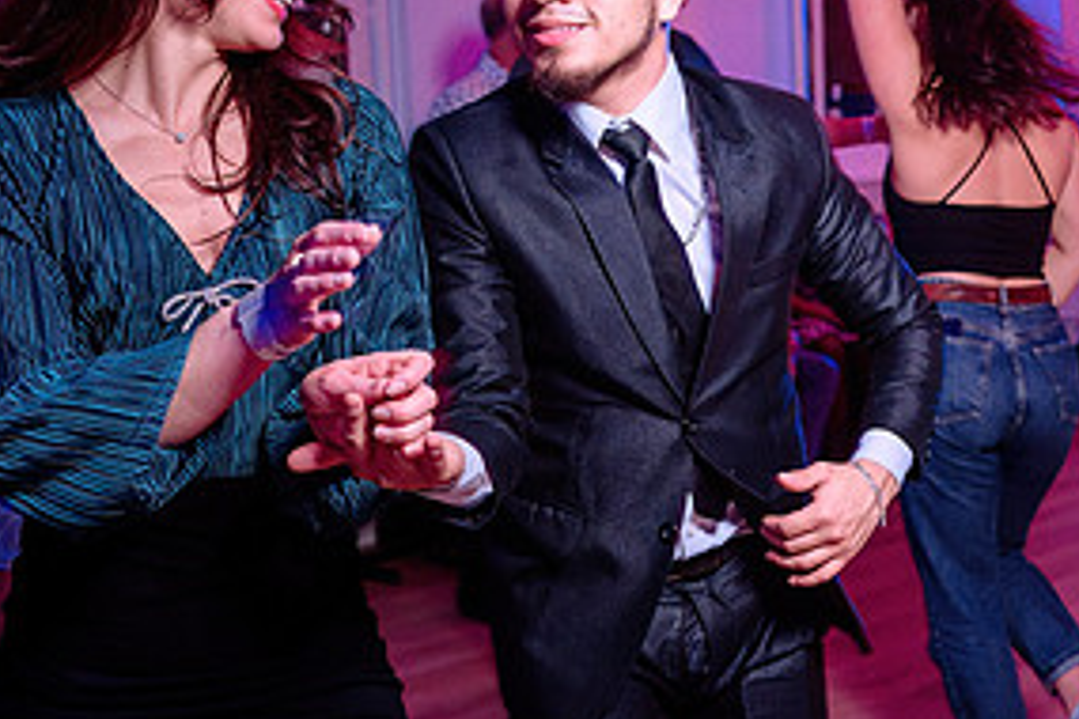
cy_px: 323
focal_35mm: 71
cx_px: 908
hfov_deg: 27.7
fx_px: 2128
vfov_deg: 19.2
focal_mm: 30
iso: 800
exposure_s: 1/60
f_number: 3.5
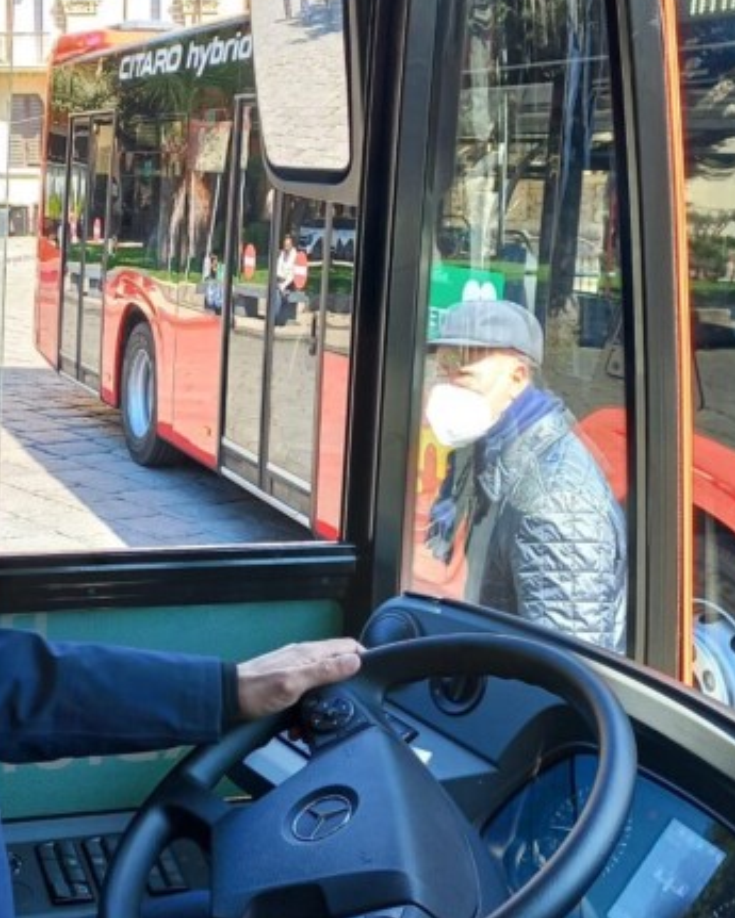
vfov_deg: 32.2
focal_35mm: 58
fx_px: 1577
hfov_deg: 25.8
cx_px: 149
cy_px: 307
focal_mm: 4.6
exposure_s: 1/100
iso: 50
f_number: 1.8
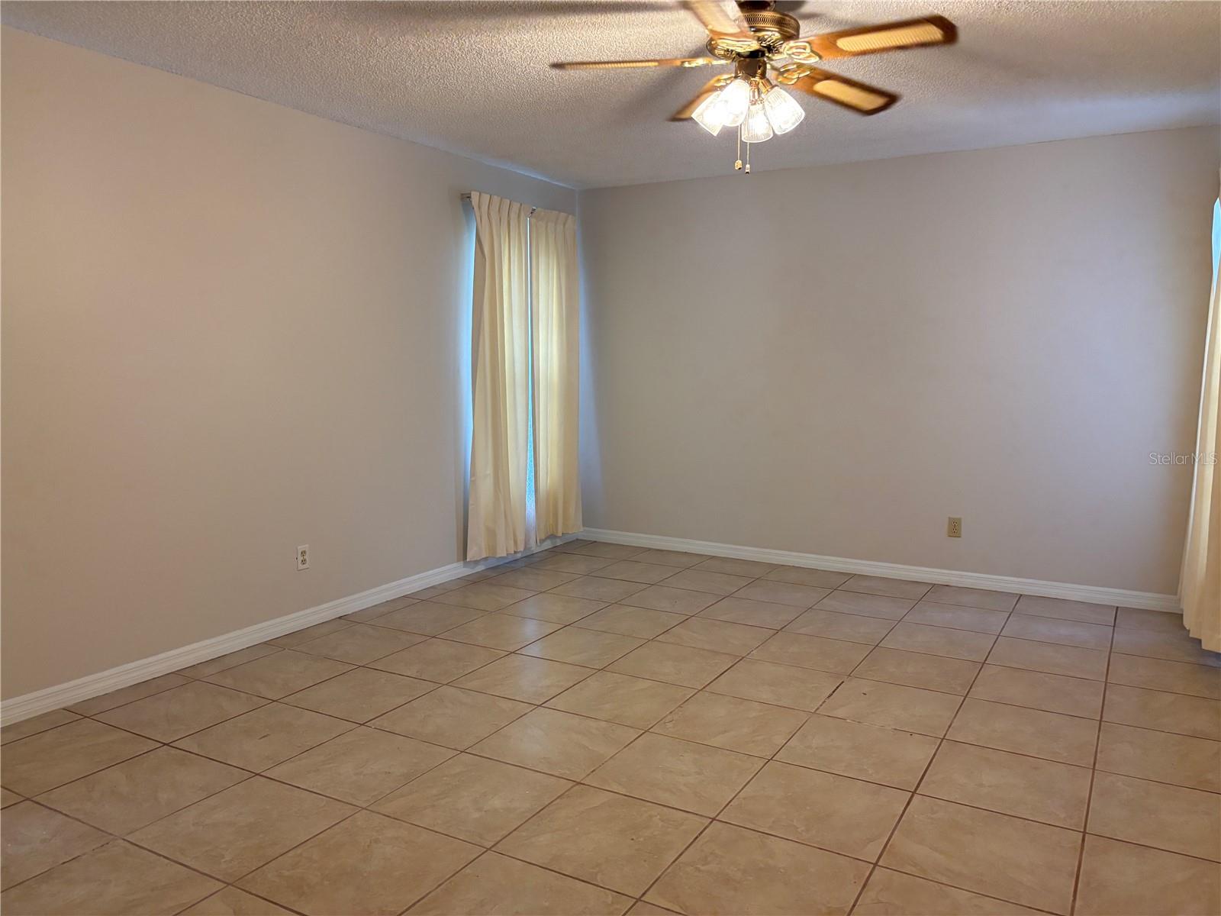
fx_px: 917
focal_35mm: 26
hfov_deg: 67.3
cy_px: 458
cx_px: 610
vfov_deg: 53.1
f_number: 1.6
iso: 250
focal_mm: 5.96
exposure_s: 1/60
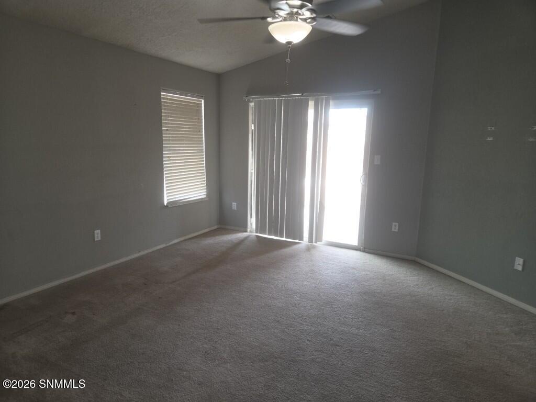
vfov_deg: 58.9
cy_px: 201
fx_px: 356
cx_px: 268
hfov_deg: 73.9
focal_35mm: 23
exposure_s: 1/60
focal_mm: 5.4
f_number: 1.8
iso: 80
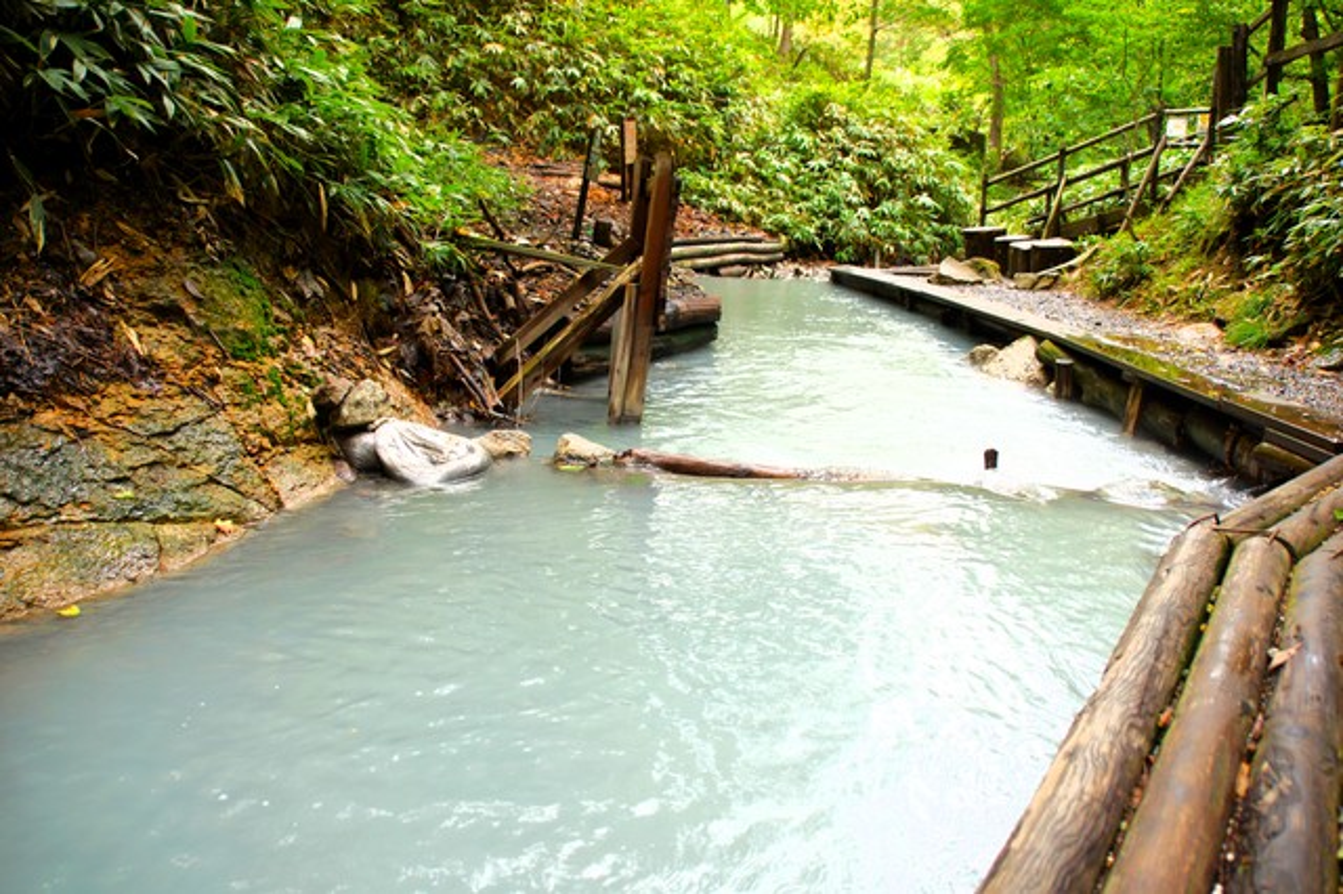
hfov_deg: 29.9
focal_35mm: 68
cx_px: 672
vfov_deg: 20.1
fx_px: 2517
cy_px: 447
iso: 100
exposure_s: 1/80
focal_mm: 45
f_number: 4.5
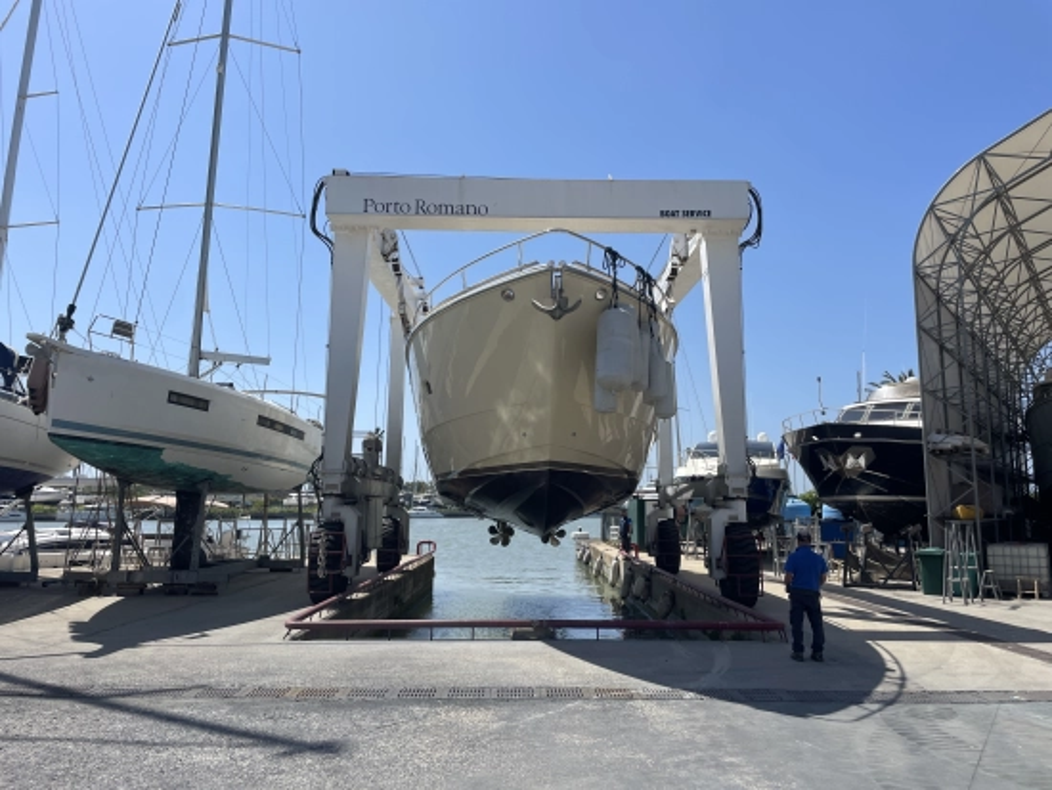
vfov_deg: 53.1
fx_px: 790
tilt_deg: +9.4
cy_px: 395
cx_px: 526
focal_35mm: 26
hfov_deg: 67.3
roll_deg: -0.4
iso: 32
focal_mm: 4.2
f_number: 1.6
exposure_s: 1/4651
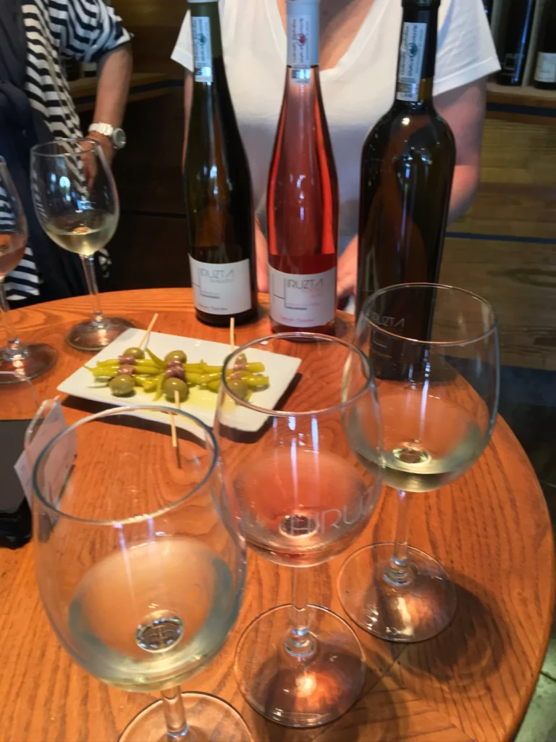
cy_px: 371
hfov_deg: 48.2
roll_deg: +2.8
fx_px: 621
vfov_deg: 61.7
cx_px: 278
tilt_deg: -31.8
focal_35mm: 29
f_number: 2.2
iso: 80
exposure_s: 1/33
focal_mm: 4.15
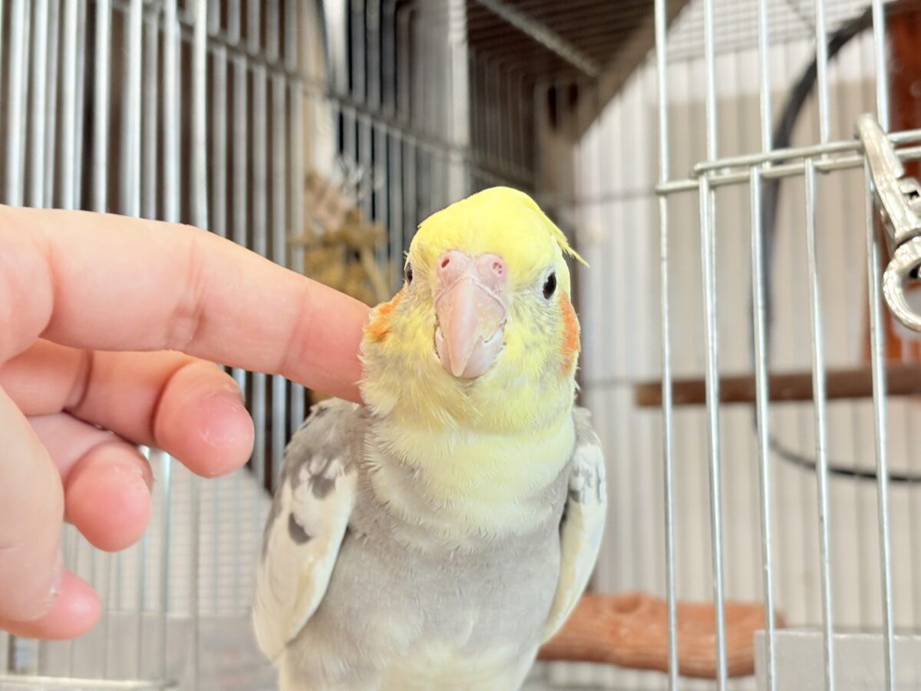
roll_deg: +1.7
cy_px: 346
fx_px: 1384
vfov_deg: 28.0
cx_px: 460
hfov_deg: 36.8
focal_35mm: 52
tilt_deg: +7.9
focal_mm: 5.96
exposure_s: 1/50
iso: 80
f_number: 1.6
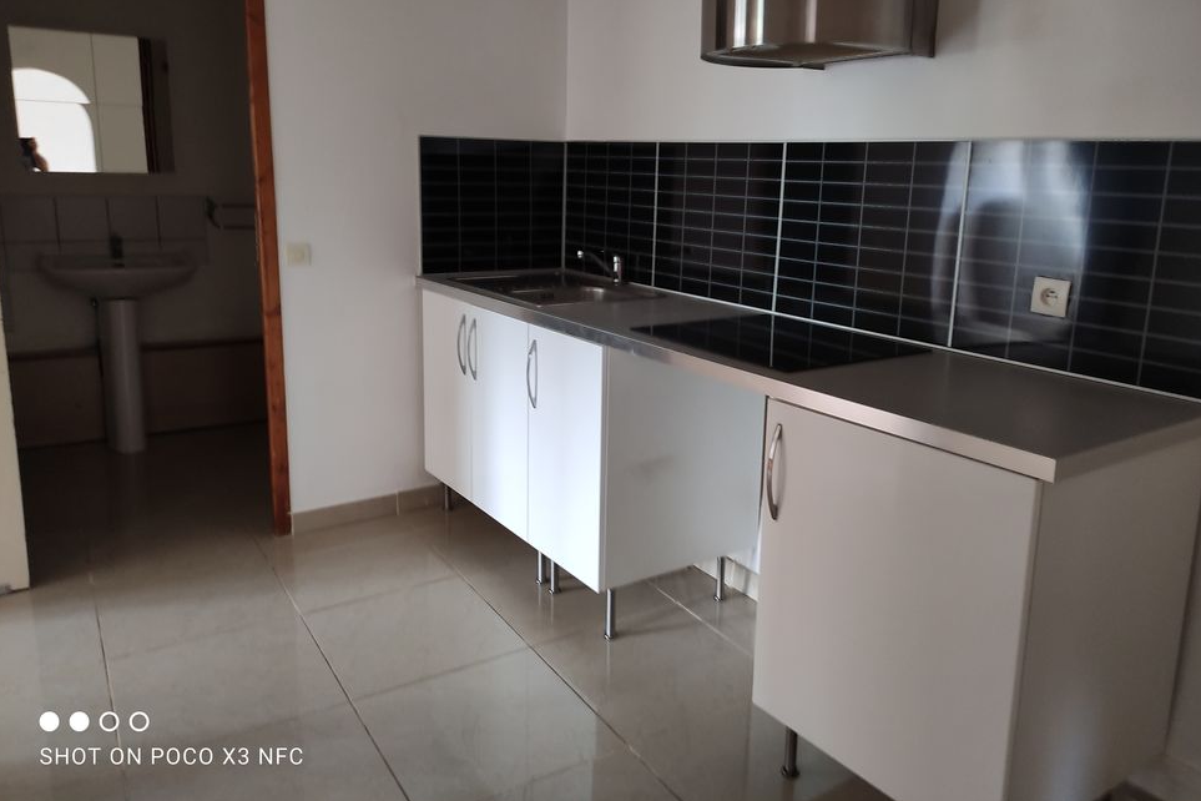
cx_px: 619
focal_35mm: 27
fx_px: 901
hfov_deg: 67.4
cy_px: 345
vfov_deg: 47.8
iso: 754
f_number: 1.89
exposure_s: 1/33
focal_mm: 5.43
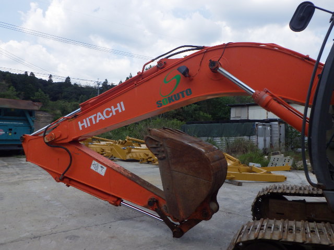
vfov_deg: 49.7
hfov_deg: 63.4
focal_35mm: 28
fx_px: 270
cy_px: 125
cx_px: 167
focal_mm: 5
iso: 250
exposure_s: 1/1250
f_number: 4.2
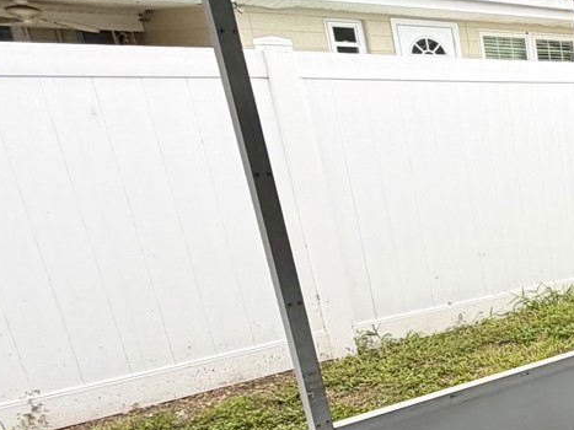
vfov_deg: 29.5
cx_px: 892
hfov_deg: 26.5
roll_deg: +0.1
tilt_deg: -16.9
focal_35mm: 48
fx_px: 796
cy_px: 348
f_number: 2.2
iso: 40
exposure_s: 1/171
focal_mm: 2.22
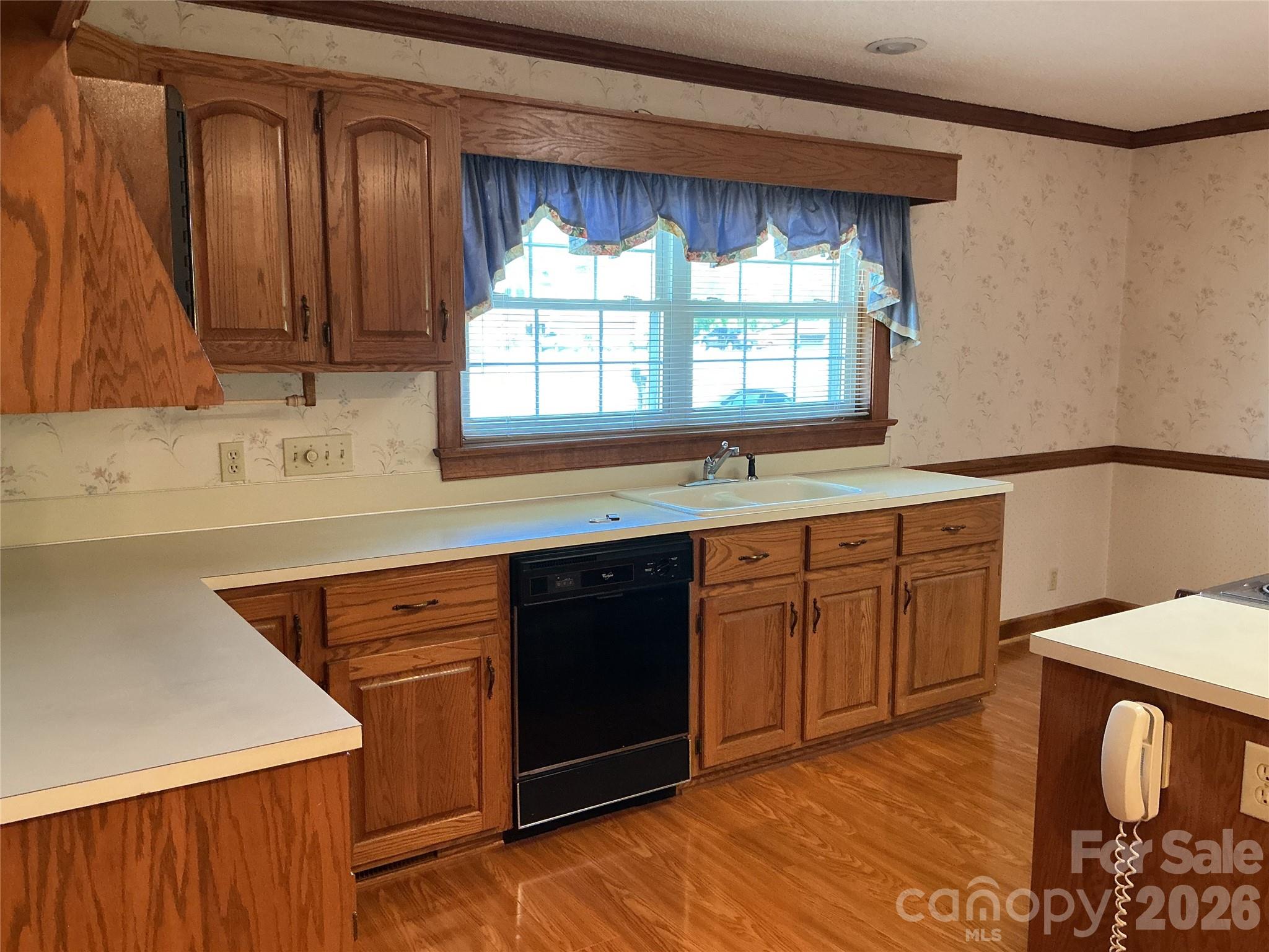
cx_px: 634
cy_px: 476
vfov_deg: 48.2
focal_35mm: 29
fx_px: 1063
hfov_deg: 61.7
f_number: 1.8
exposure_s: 1/60
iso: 160
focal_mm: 3
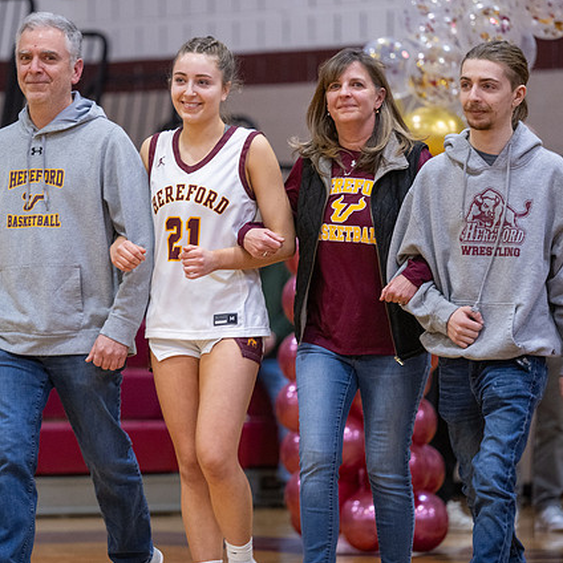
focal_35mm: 254
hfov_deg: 6.9
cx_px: 202
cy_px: 275
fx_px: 4674
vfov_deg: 6.9
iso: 1250
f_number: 2.8
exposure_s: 1/400
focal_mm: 165
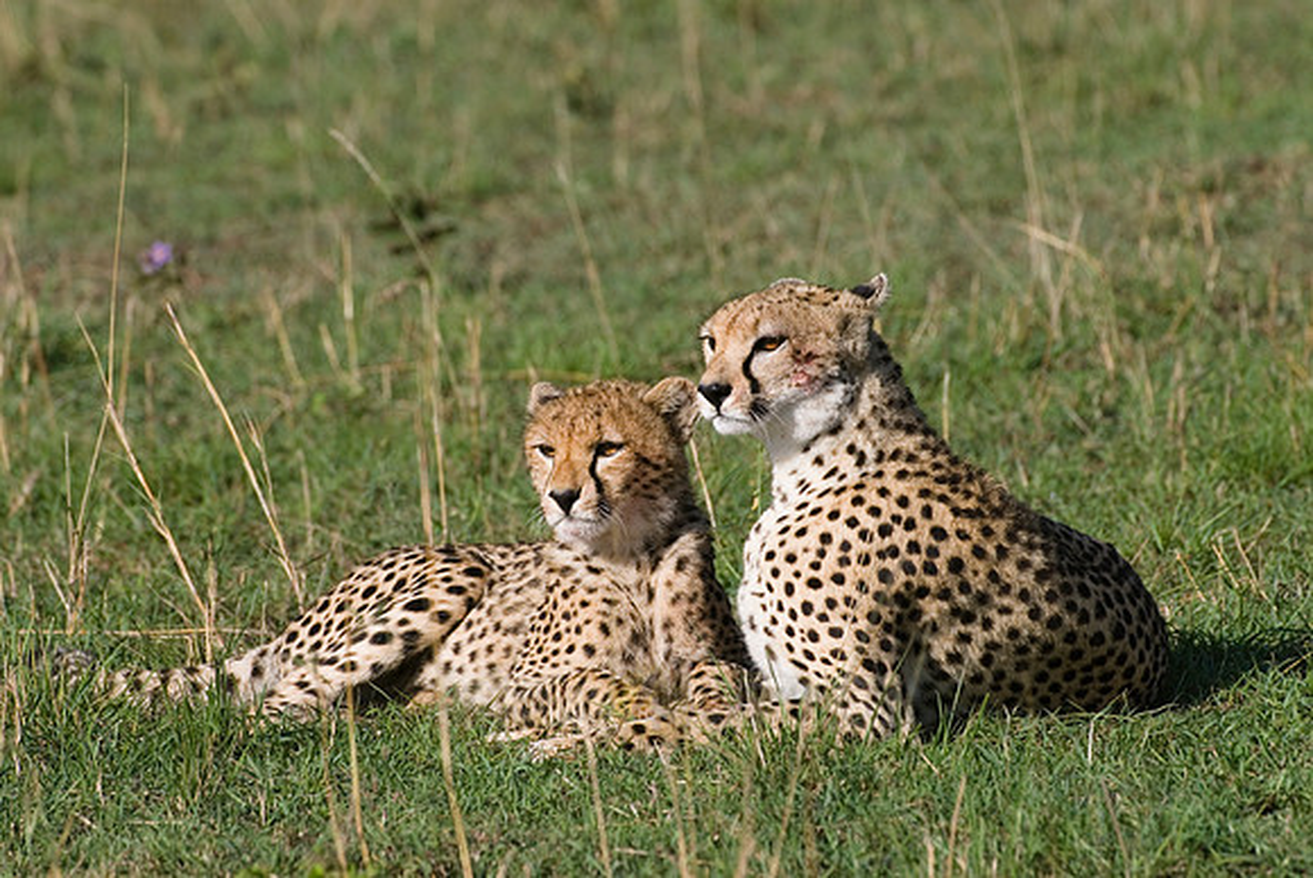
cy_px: 439
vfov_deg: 2.3
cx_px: 656
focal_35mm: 600
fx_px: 21905
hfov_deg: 3.4
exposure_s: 1/500
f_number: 7.1
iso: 200
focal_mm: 400
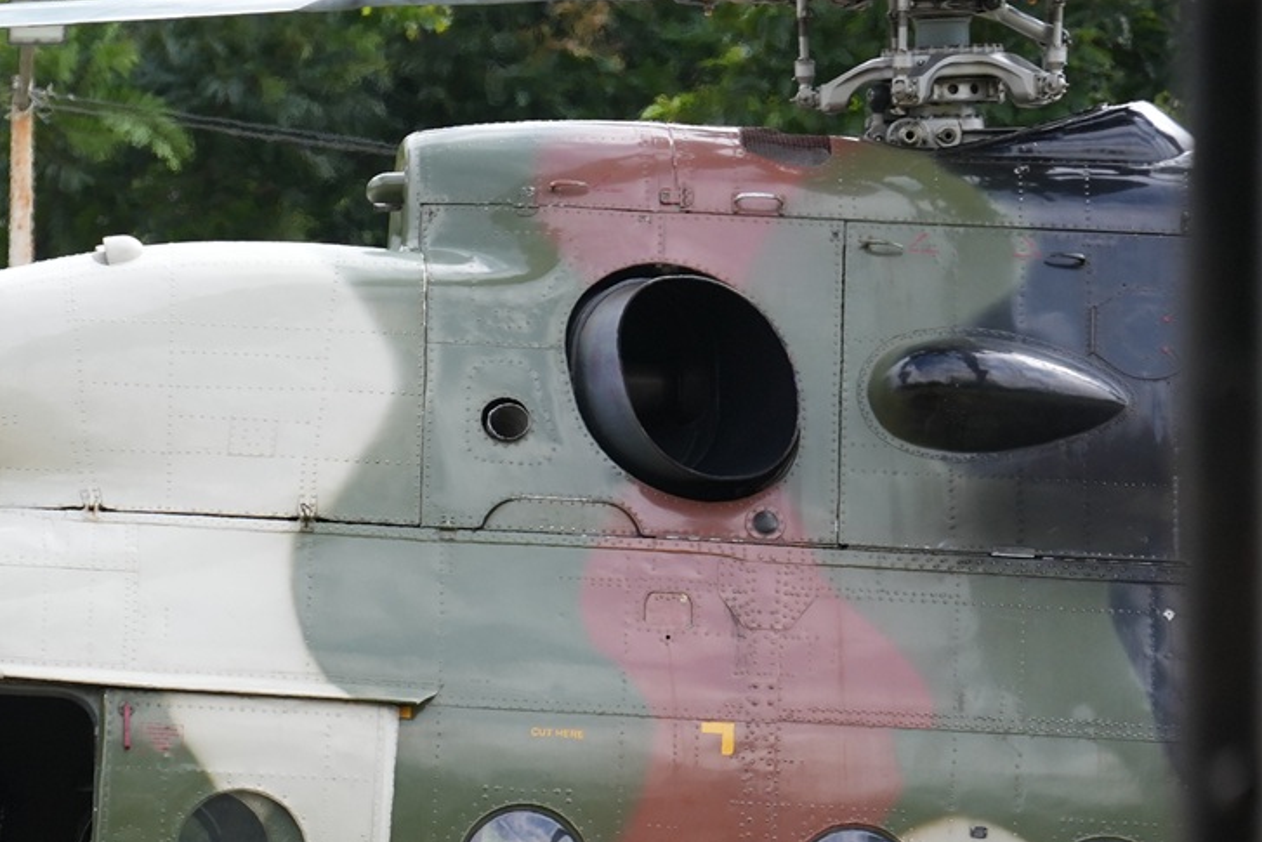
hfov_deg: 3.5
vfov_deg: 2.3
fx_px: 20826
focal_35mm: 594
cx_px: -444
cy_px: 965
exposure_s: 1/1250
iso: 320
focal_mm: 200
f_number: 3.5
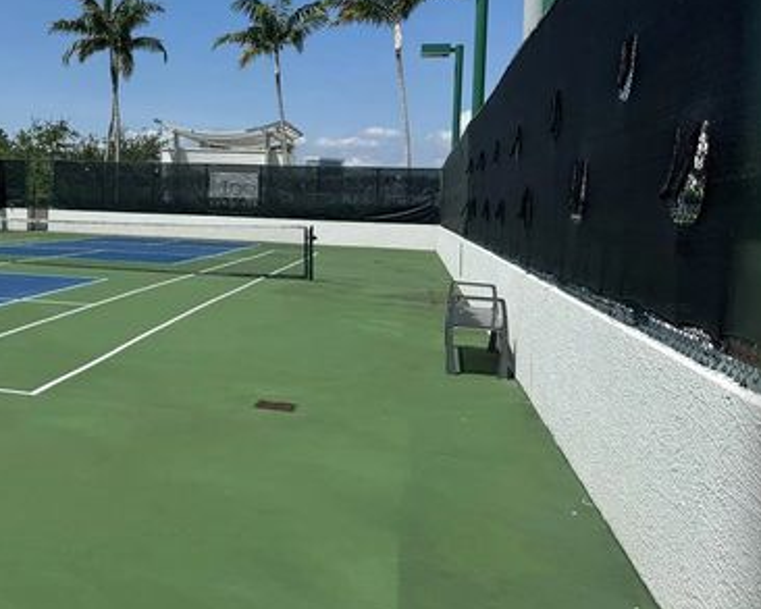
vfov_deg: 36.0
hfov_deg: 42.3
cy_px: 187
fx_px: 924
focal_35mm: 41
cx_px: 125
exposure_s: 1/7092
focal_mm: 6.76
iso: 80
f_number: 1.78
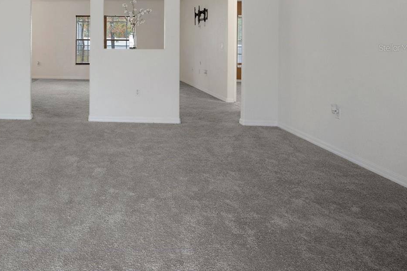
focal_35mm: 29
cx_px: 70
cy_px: 48
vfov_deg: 42.6
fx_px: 328
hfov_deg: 57.9
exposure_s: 1
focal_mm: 17
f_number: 8
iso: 320
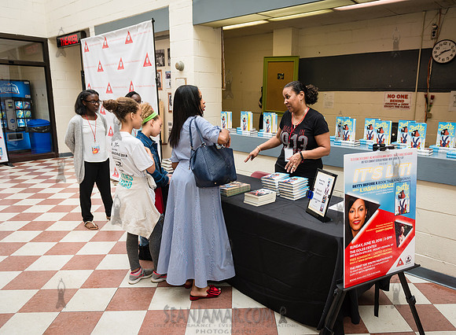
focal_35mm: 26
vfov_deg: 52.1
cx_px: 257
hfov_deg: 67.1
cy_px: 164
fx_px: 342
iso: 500
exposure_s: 1/500
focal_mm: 24
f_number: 4
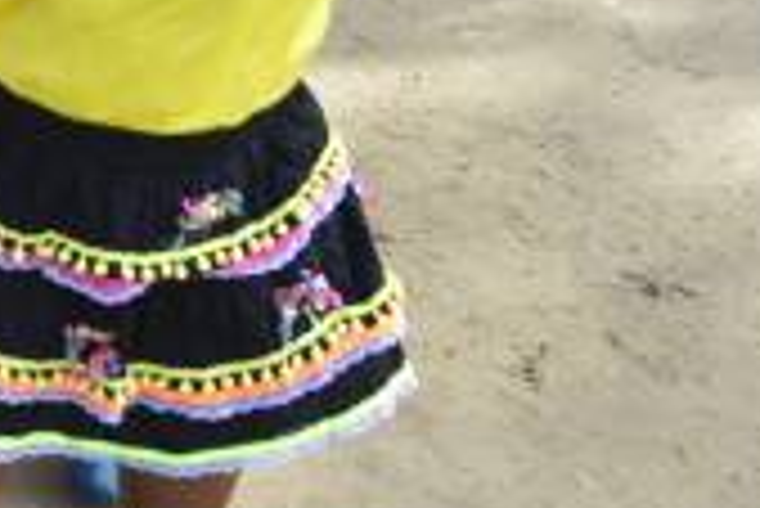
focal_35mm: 123
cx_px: -396
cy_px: -169
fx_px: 2599
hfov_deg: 15.3
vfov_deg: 10.9
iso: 2000
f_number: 9
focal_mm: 26
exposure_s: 1/320
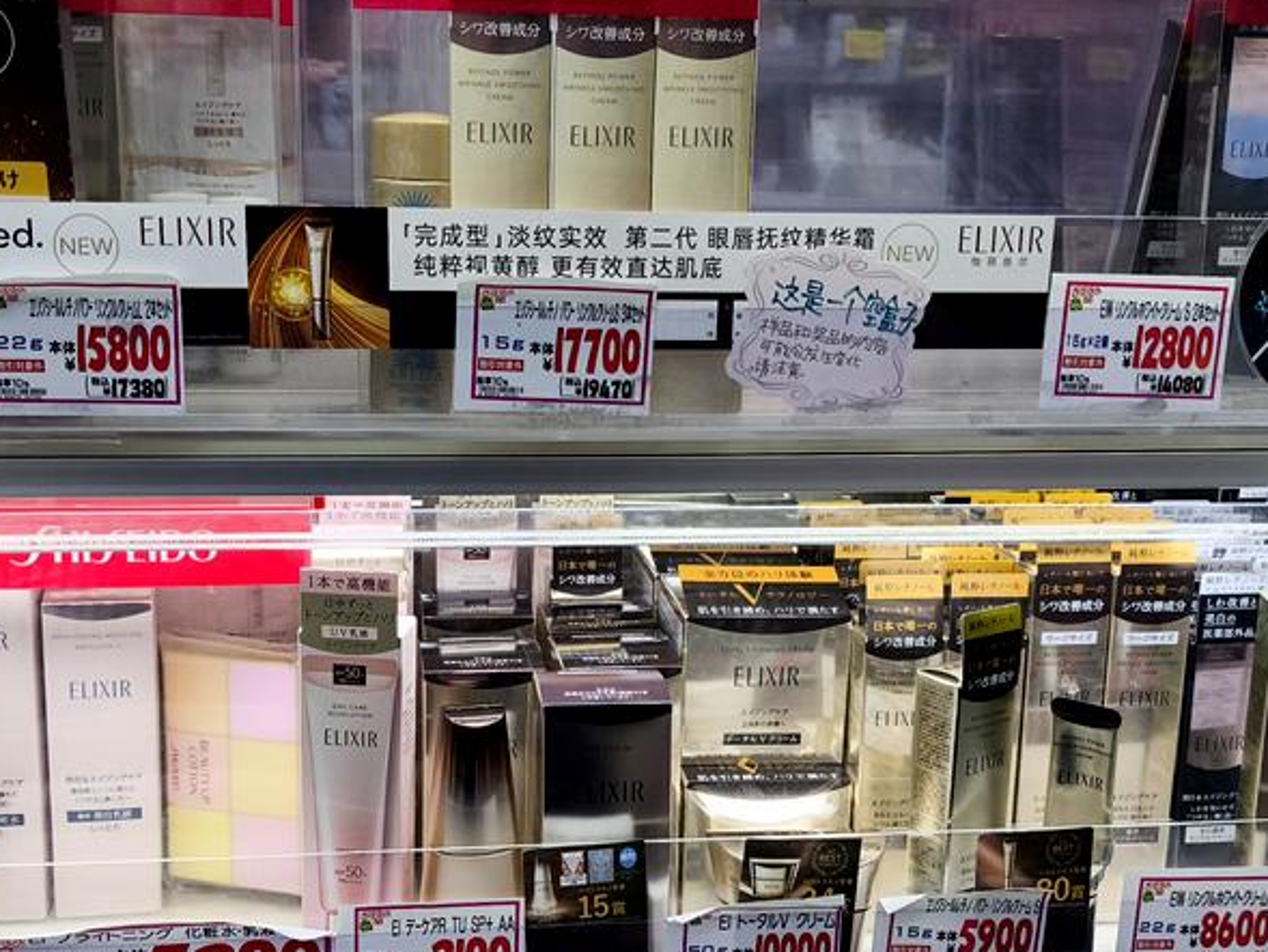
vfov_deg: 30.3
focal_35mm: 48
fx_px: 1759
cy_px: 530
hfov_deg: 39.6
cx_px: 606
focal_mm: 6.57
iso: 50
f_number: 1.6
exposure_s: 1/296
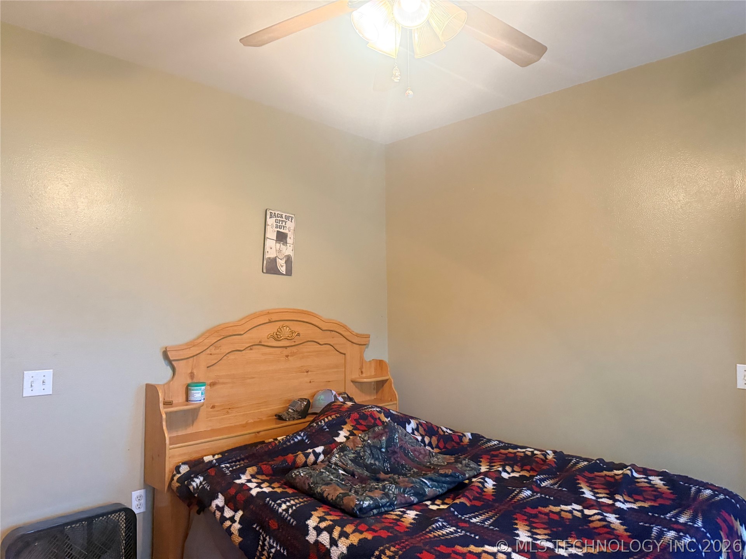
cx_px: 373
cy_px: 280
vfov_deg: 56.8
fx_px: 517
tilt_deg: +4.3
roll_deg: +0.8
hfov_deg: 71.6
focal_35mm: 24
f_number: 1.78
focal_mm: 6.76
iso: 640
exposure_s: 1/60
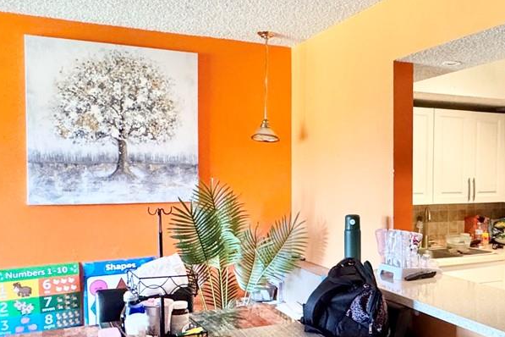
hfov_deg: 48.3
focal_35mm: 39
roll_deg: -0.2
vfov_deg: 34.1
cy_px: 195
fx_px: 547
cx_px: 355
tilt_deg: -2.6
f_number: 2.2
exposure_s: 1/60
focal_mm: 2.22
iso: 640
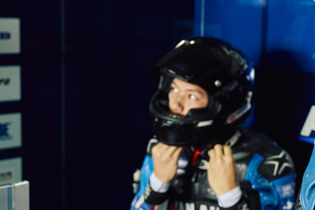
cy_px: 137
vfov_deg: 16.4
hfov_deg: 22.9
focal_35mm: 83
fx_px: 726
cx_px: 354
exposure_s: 1/400
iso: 3200
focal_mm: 31
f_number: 2.8
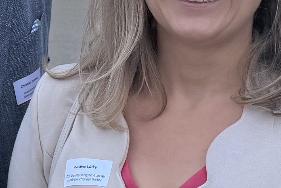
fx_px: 1124
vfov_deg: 9.4
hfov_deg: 14.3
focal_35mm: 144
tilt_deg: -4.6
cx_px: 144
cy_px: -12
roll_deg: +0.1
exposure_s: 1/121
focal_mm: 6.76
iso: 80
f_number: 1.78
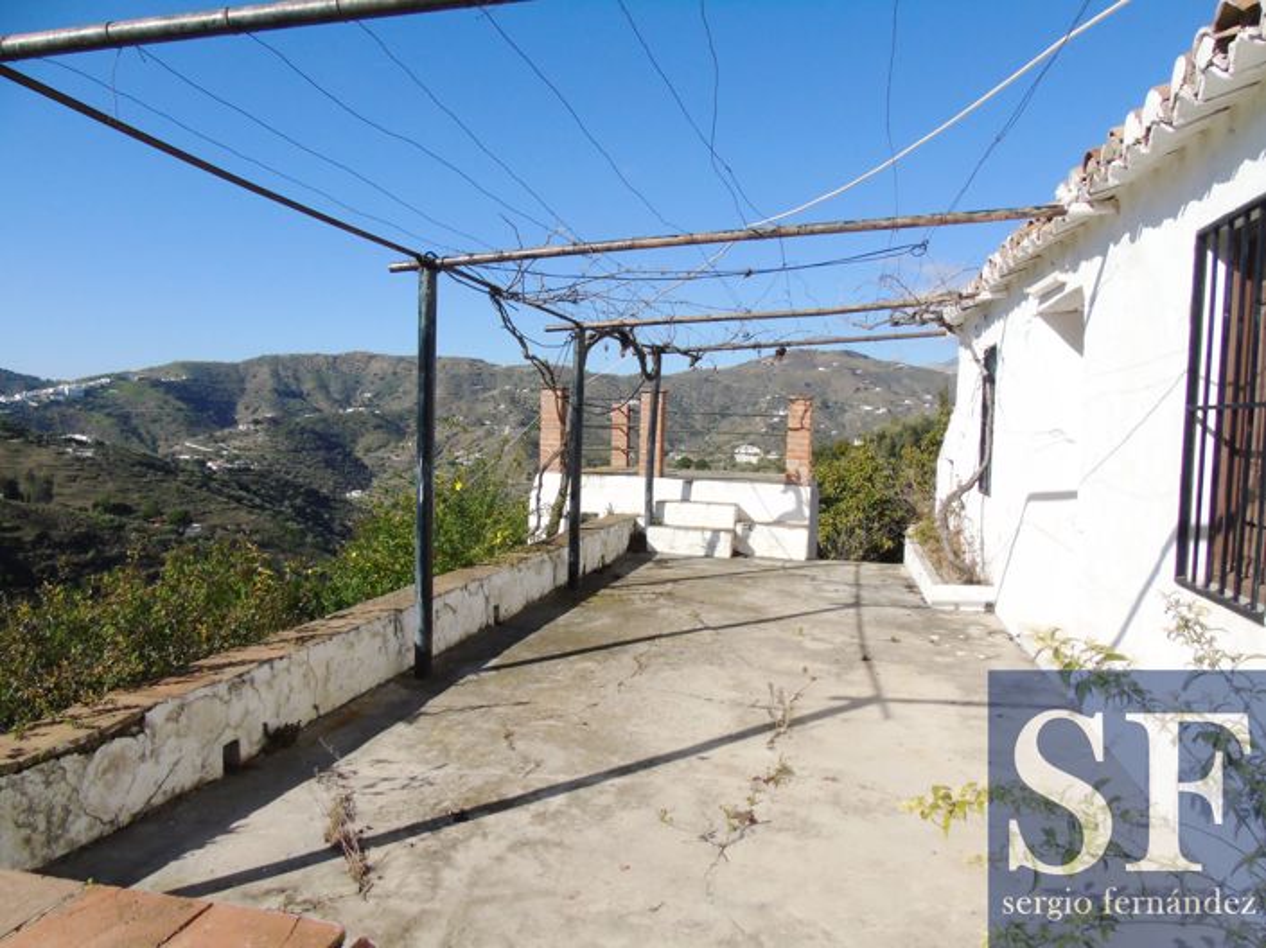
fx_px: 914
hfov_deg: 69.4
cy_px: 474
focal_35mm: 25
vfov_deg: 54.8
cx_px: 633
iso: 200
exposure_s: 1/2000
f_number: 3.6
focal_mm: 4.4
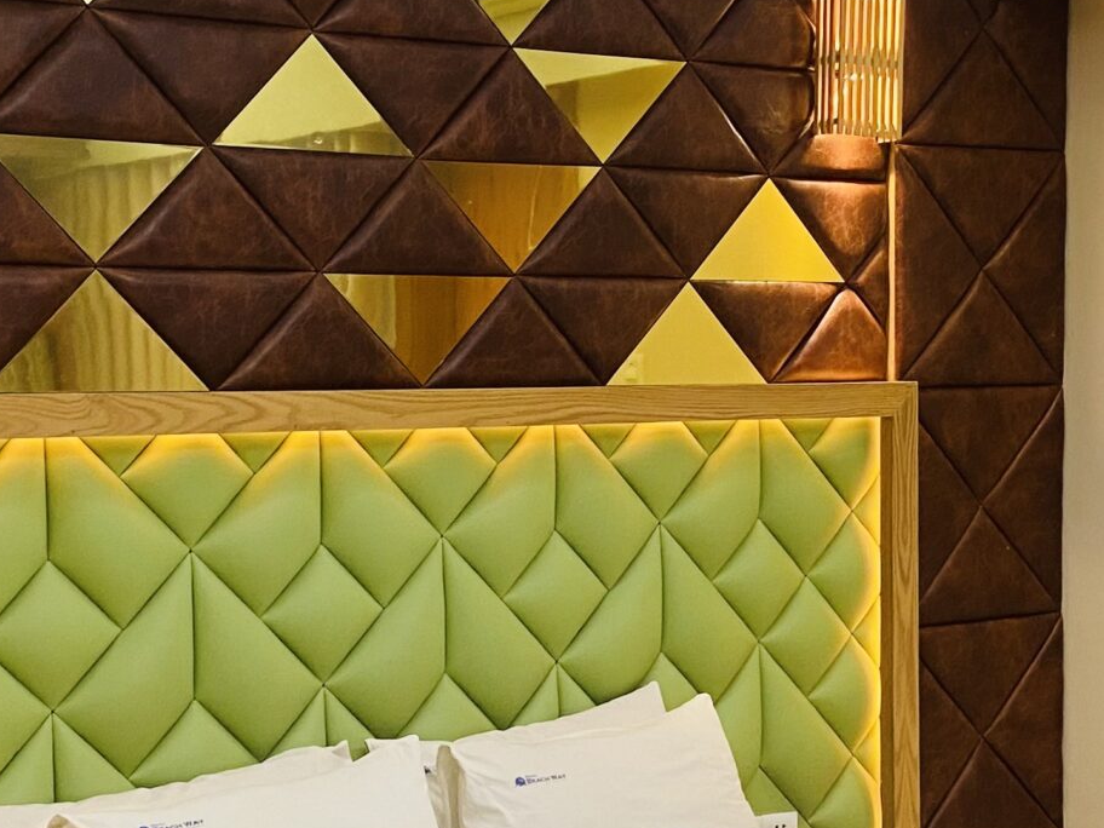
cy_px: 527
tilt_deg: -4.2
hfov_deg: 26.7
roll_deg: +0.6
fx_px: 2328
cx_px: 583
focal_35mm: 73
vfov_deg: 20.1
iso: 100
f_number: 1.8
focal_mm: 4.25
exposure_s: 1/50
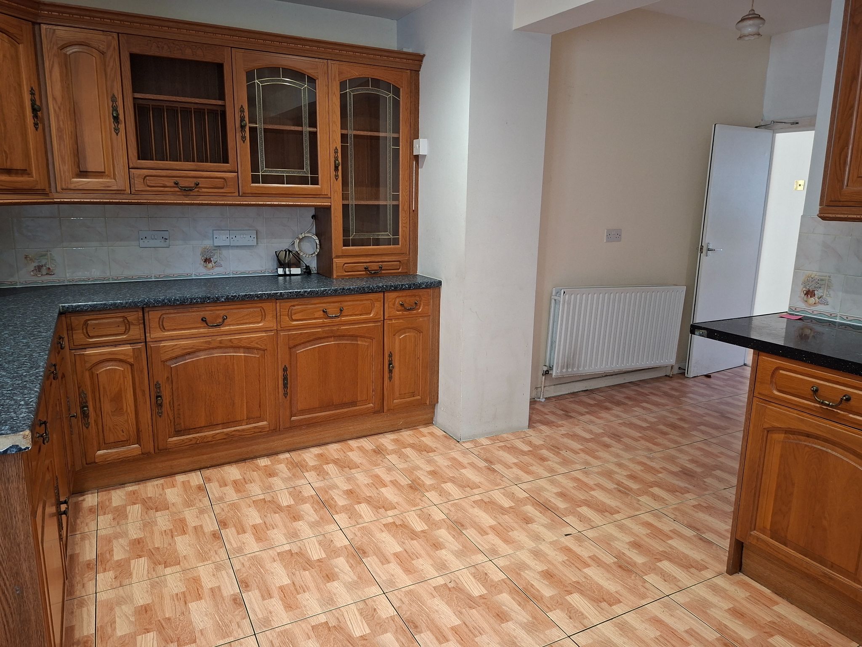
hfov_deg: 73.9
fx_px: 573
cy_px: 324
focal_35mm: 23
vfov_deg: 58.9
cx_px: 431
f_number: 1.8
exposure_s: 1/60
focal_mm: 5.54
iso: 320
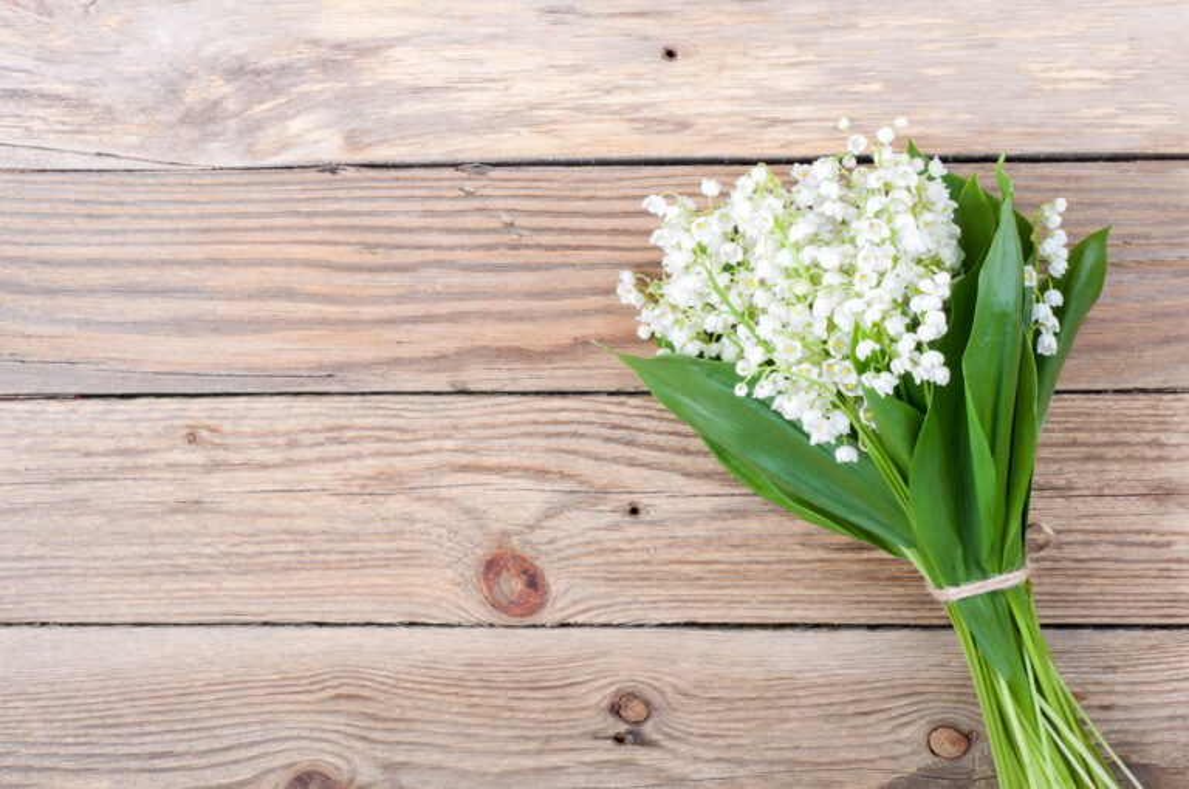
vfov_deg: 18.1
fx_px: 2474
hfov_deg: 27.0
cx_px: 594
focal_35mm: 75
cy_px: 394
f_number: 14
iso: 200
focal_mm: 50
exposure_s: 1/125
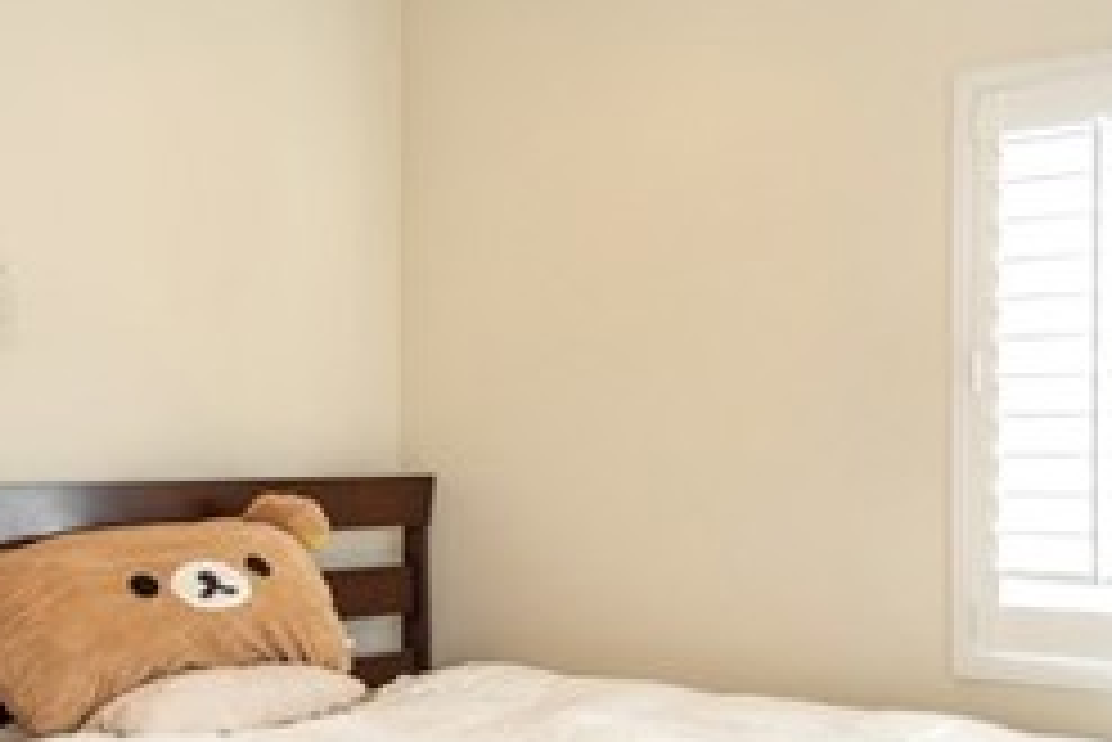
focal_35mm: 58
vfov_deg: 23.3
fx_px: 1793
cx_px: 432
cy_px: 501
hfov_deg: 34.3
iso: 800
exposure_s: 1/125
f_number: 5.6
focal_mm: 14
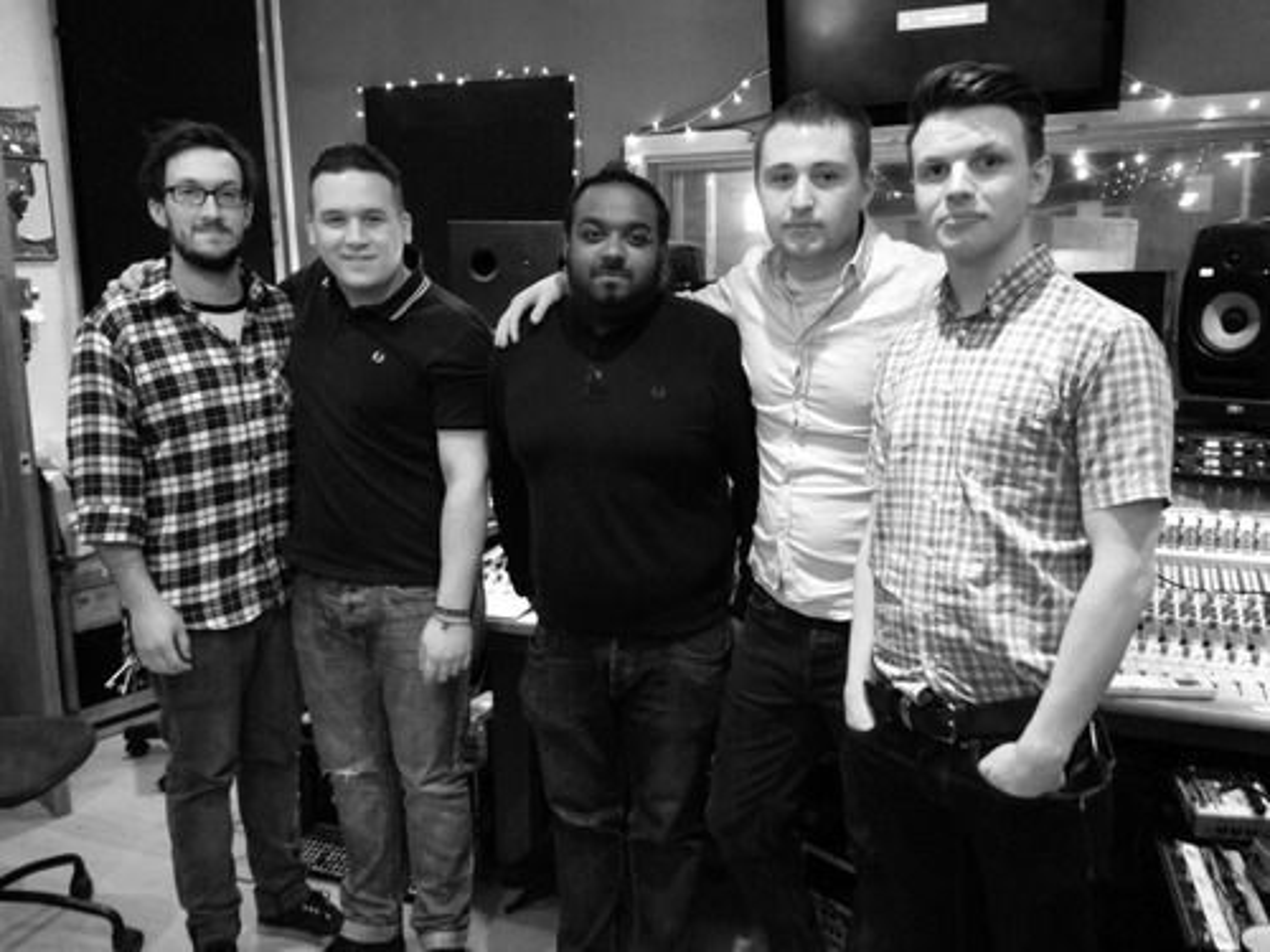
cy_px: 476
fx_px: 1211
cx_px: 635
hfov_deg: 55.4
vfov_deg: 42.9
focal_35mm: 33
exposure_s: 1/15
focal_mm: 4.12
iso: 500
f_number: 2.4
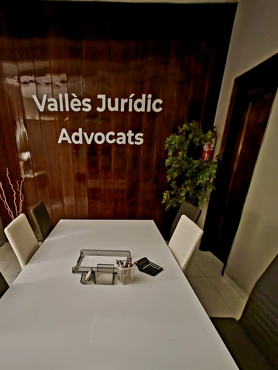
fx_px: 203
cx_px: 107
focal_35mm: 19
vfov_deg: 79.9
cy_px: 265
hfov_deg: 67.8
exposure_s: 1/4
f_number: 2.2
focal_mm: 1.74
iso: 320
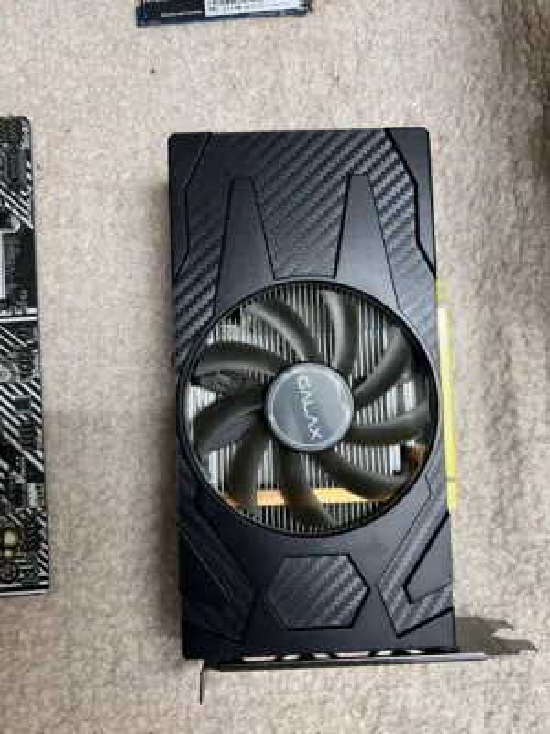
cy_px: 367
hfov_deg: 53.1
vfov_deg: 67.3
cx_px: 275
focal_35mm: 26
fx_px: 551
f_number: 1.5
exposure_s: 1/60
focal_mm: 5.7
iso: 320
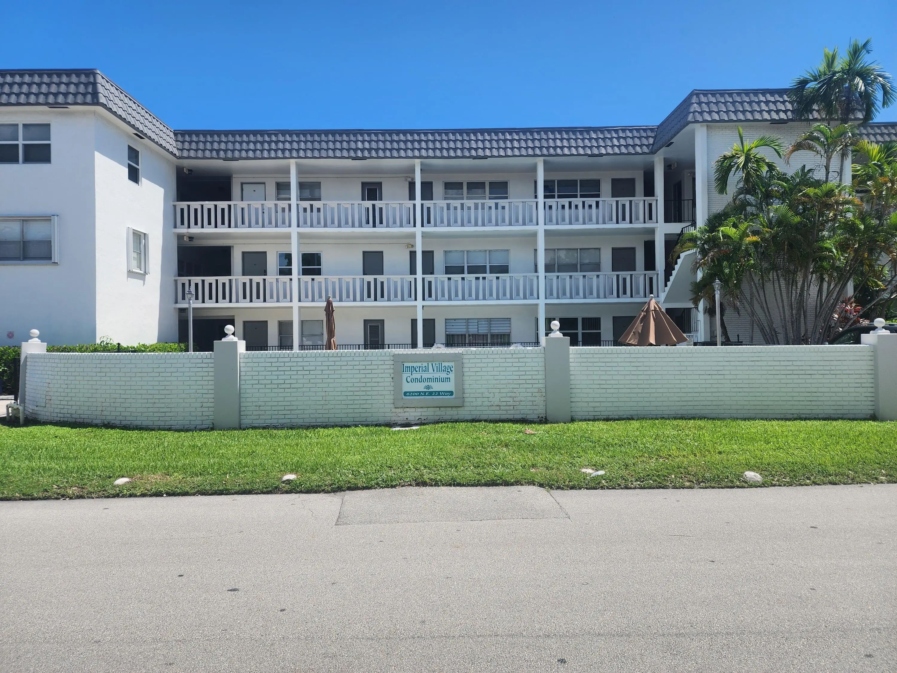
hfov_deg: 73.9
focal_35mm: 23
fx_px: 596
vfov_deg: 58.9
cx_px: 448
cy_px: 336
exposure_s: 1/1093
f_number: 1.8
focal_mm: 6.4
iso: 12
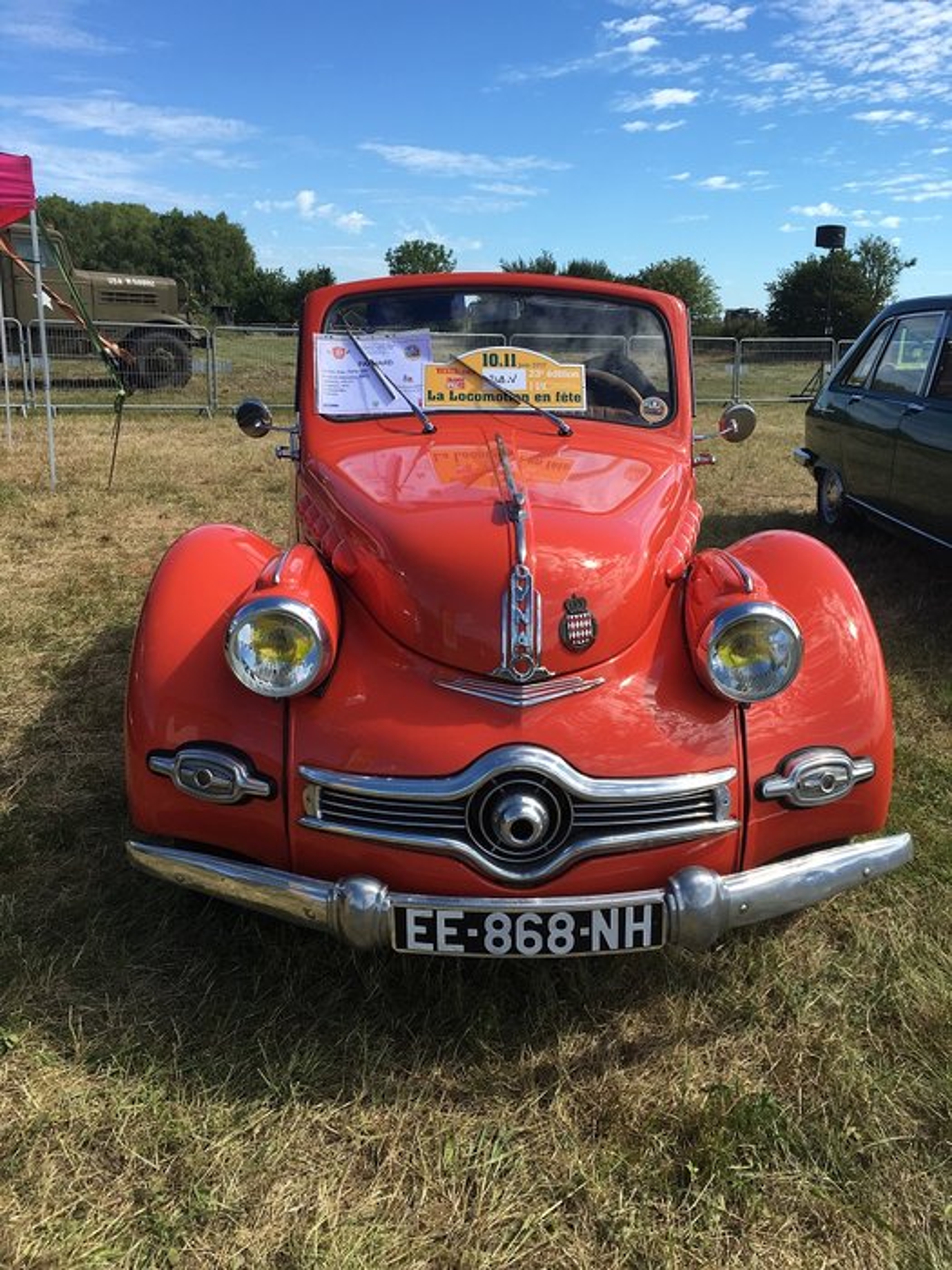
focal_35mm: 29
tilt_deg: -16.4
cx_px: 476
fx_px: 1063
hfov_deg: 48.2
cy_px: 635
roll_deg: -1.2
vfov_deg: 61.7
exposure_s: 1/1326
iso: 25
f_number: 2.2
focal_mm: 4.15
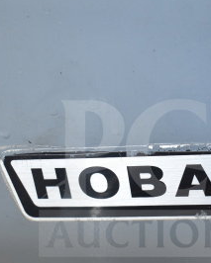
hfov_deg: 17.6
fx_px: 679
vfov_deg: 21.9
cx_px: 150
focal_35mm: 87
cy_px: 178
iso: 1000
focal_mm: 27
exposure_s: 1/40
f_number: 4
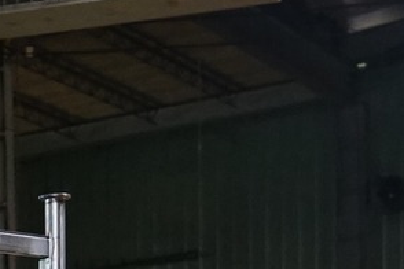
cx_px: -269
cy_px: 865
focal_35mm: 209
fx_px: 2345
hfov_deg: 9.5
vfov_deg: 6.0
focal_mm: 30
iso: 1600
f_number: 4.5
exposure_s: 1/50
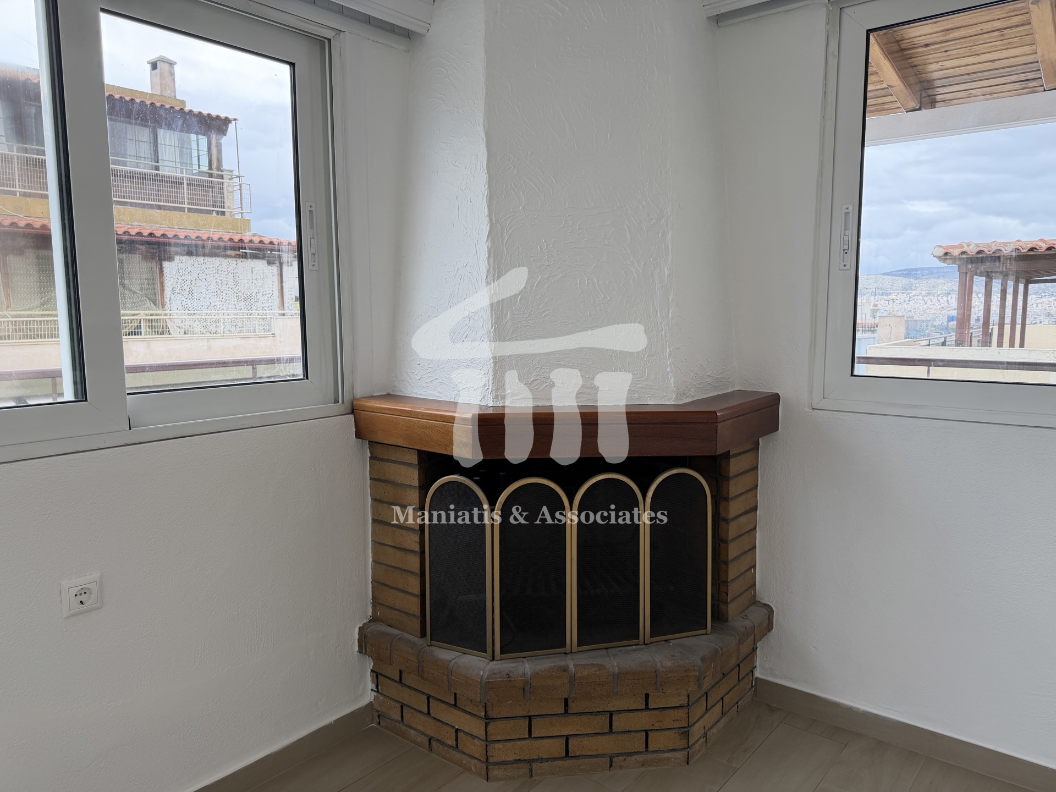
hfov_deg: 71.6
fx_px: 732
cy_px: 396
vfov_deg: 56.8
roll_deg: +0.5
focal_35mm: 24
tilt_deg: -7.3
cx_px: 528
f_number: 1.78
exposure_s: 1/543
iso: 100
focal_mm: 6.76
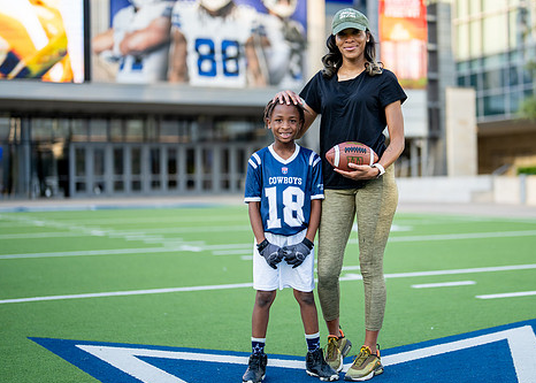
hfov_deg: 28.9
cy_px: 169
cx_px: 337
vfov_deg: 21.0
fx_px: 1035
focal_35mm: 68
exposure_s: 1/1600
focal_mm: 50
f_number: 1.2
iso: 125
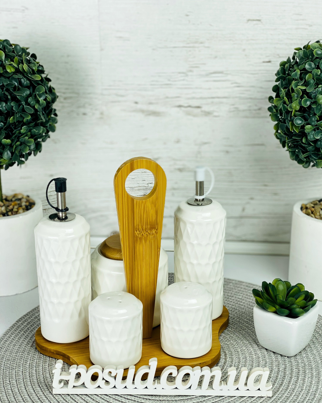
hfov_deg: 27.6
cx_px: 161
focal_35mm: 55
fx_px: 655
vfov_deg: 34.1
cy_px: 217
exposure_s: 1/256
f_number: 2
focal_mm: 6
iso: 20
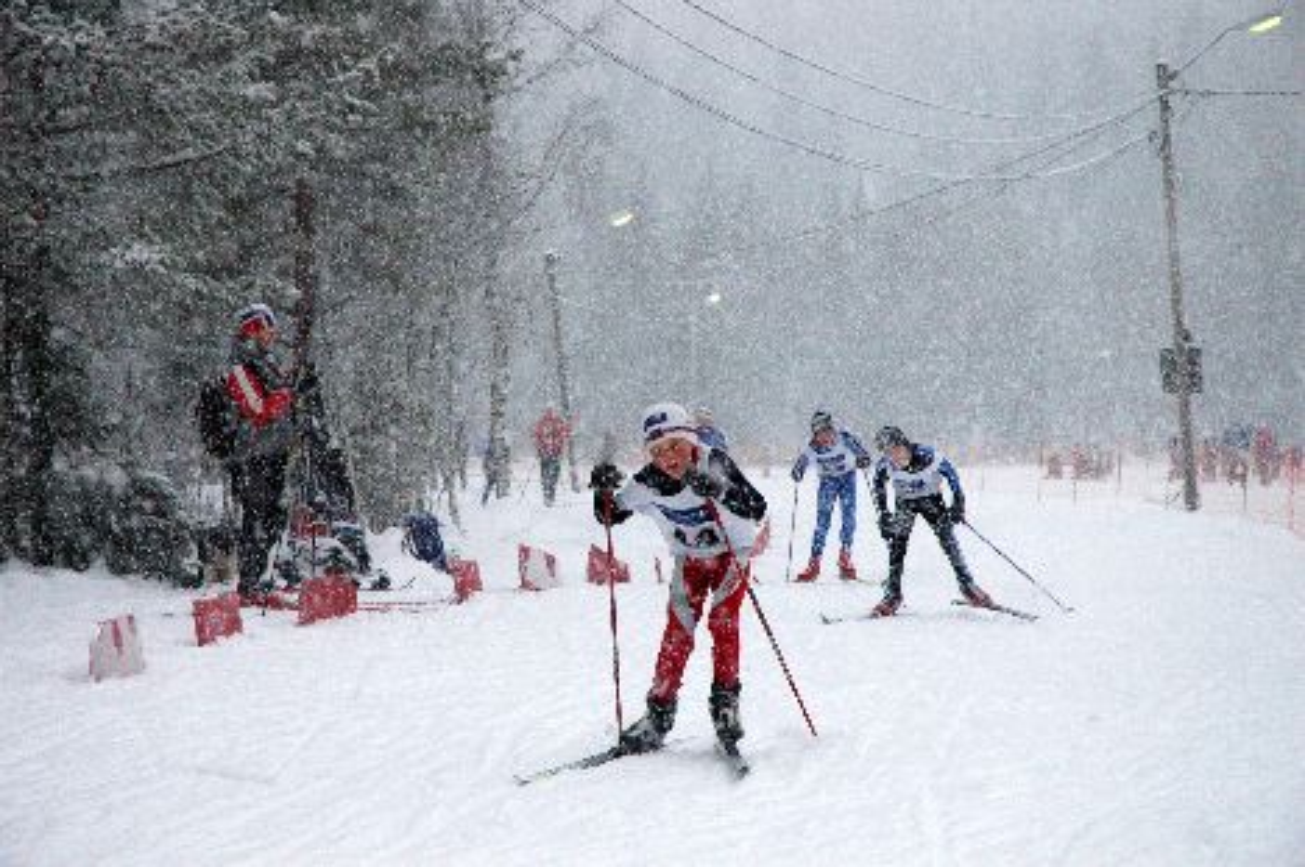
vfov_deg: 13.0
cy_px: 434
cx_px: 652
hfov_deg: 19.5
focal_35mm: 105
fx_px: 3802
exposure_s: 1/200
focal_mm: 70
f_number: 7.1
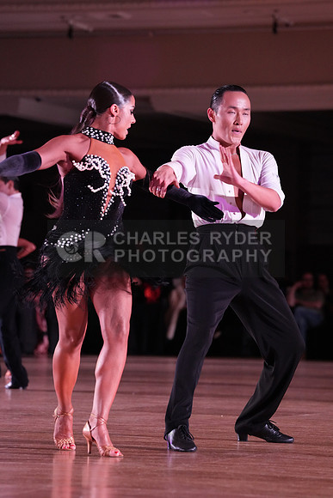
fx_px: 2440
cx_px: 166
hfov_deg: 7.8
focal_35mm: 176
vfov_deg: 11.7
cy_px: 249
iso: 5000
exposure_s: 1/250
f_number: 5.6
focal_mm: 176
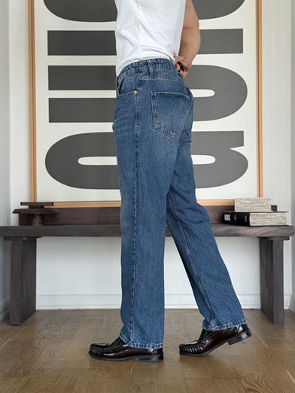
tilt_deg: +0.7
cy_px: 194
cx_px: 146
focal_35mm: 49
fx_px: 556
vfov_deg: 38.9
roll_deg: +0.2
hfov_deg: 29.7
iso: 80
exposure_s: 1/259
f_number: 1.78
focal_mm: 6.76
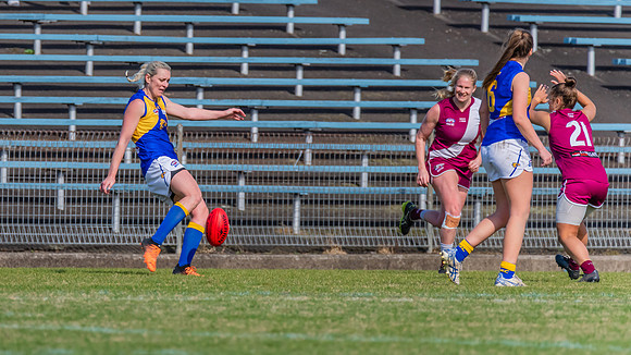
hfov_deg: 2.1
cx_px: 120
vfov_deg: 1.2
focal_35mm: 1018
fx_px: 17029
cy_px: 102
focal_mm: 600
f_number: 9
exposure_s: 1/1600
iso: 800
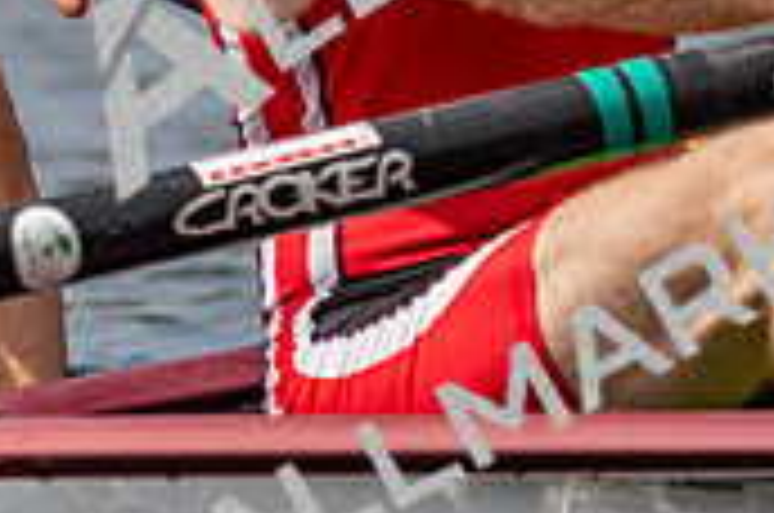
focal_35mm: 676
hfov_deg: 3.0
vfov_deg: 2.0
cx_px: -292
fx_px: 14507
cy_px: -227
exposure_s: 1/1600
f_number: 5.6
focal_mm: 200
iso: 160
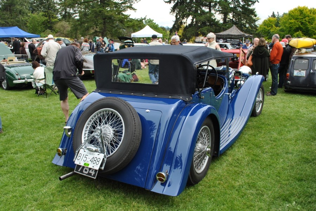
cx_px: 158
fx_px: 290
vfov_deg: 40.1
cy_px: 106
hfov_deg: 57.2
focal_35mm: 33
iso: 200
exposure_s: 1/250
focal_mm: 22
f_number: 8
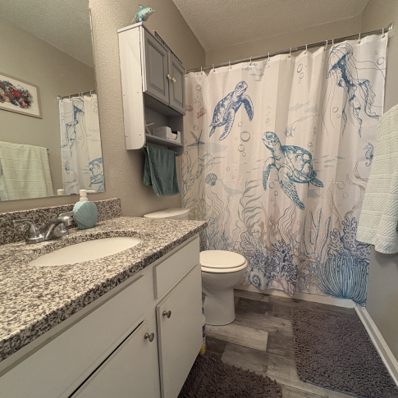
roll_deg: +0.5
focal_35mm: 17
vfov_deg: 83.8
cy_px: 214
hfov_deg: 84.0
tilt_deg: -8.5
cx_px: 199
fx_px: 221
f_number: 2.2
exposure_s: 1/60
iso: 320
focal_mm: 2.22
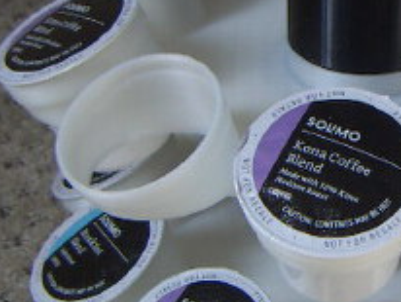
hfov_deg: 20.6
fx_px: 1079
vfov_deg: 15.9
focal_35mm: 93
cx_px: 357
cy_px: 146
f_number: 2.8
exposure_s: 1/60
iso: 50
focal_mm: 4.7
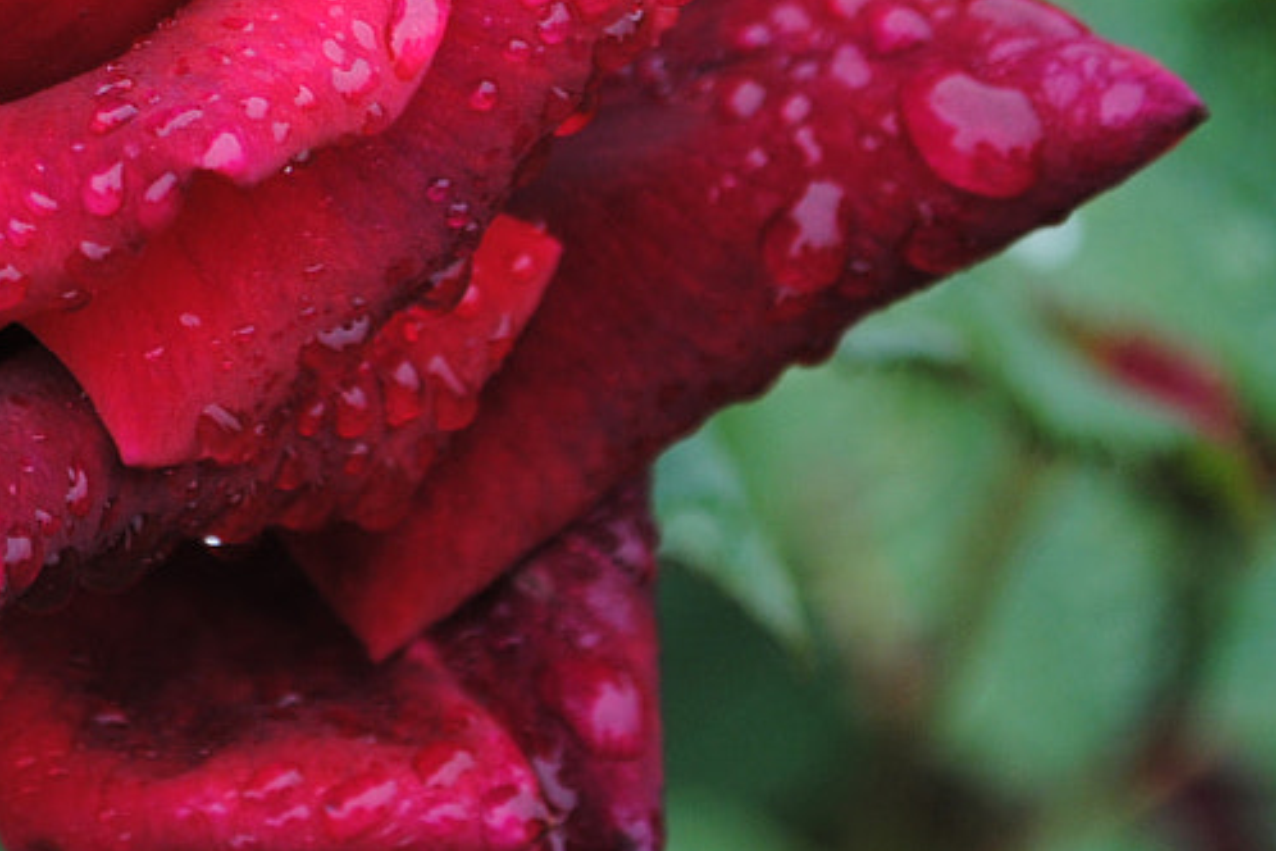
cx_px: -259
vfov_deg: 5.2
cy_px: -183
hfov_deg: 7.7
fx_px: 9414
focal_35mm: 266
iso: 160
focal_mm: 55
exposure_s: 1/125
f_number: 5.6
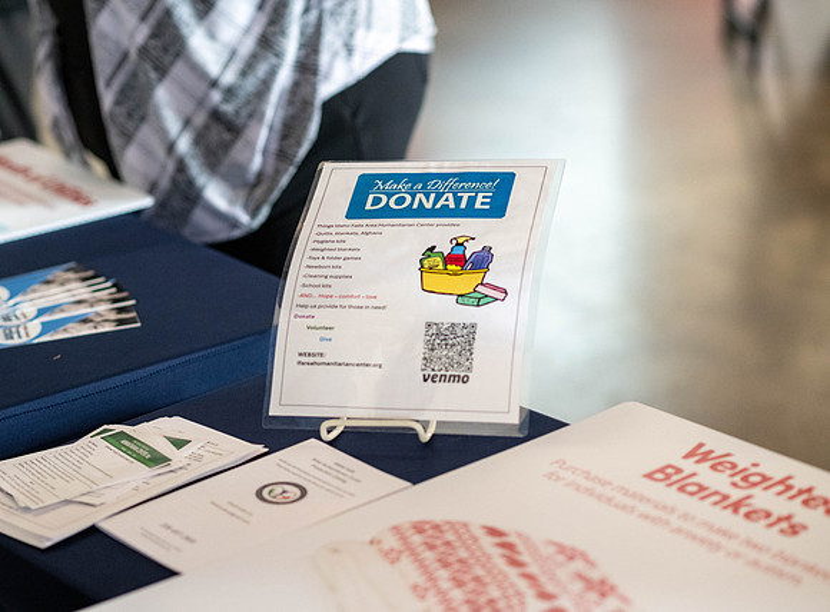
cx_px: 355
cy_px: 296
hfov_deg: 21.0
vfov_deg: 15.6
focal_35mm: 94
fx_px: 2241
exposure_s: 1/320
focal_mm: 85
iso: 3200
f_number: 2.8
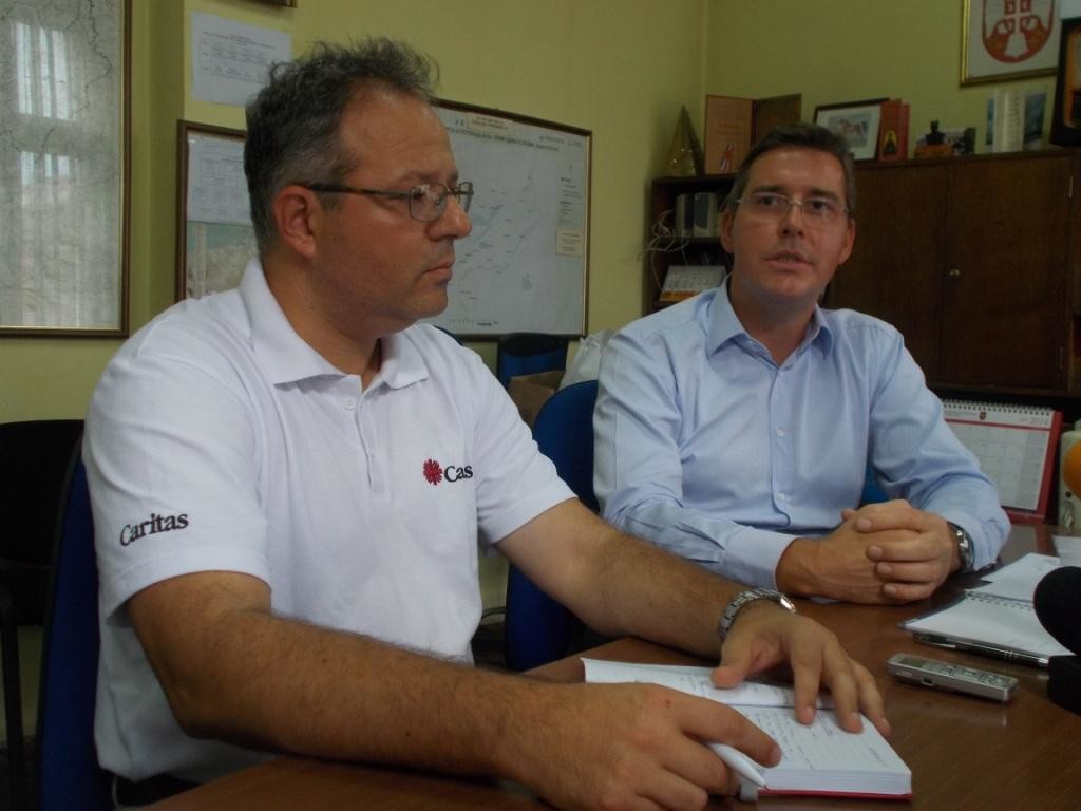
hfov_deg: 47.9
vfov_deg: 36.8
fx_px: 1218
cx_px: 540
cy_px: 406
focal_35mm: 39
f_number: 3.9
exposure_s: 1/30
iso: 200
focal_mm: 6.9
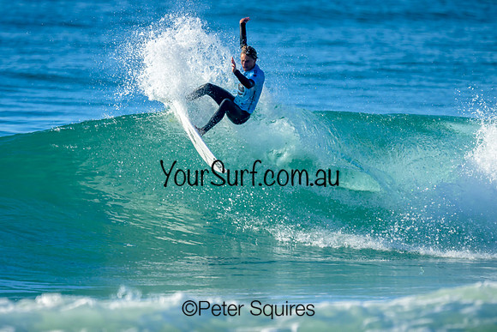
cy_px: 176
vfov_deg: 1.3
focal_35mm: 1099
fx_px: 15175
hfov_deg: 1.9
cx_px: 219
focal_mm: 800
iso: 360
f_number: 6.3
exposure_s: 1/2000
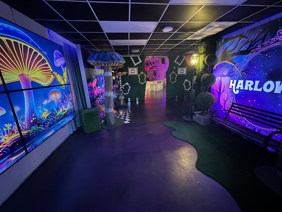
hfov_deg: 102.1
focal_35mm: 14
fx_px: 114
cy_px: 106
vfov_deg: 85.7
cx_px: 141
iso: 1250
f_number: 2.2
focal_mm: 2.22
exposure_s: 1/30
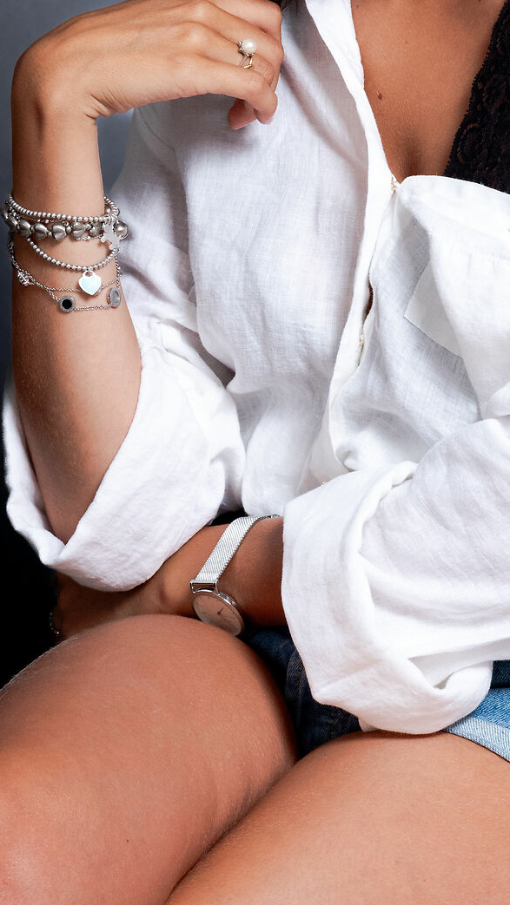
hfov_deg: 5.9
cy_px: 127
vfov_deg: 10.5
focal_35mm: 205
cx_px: 433
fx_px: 4926
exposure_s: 1/160
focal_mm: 85
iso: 400
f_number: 11
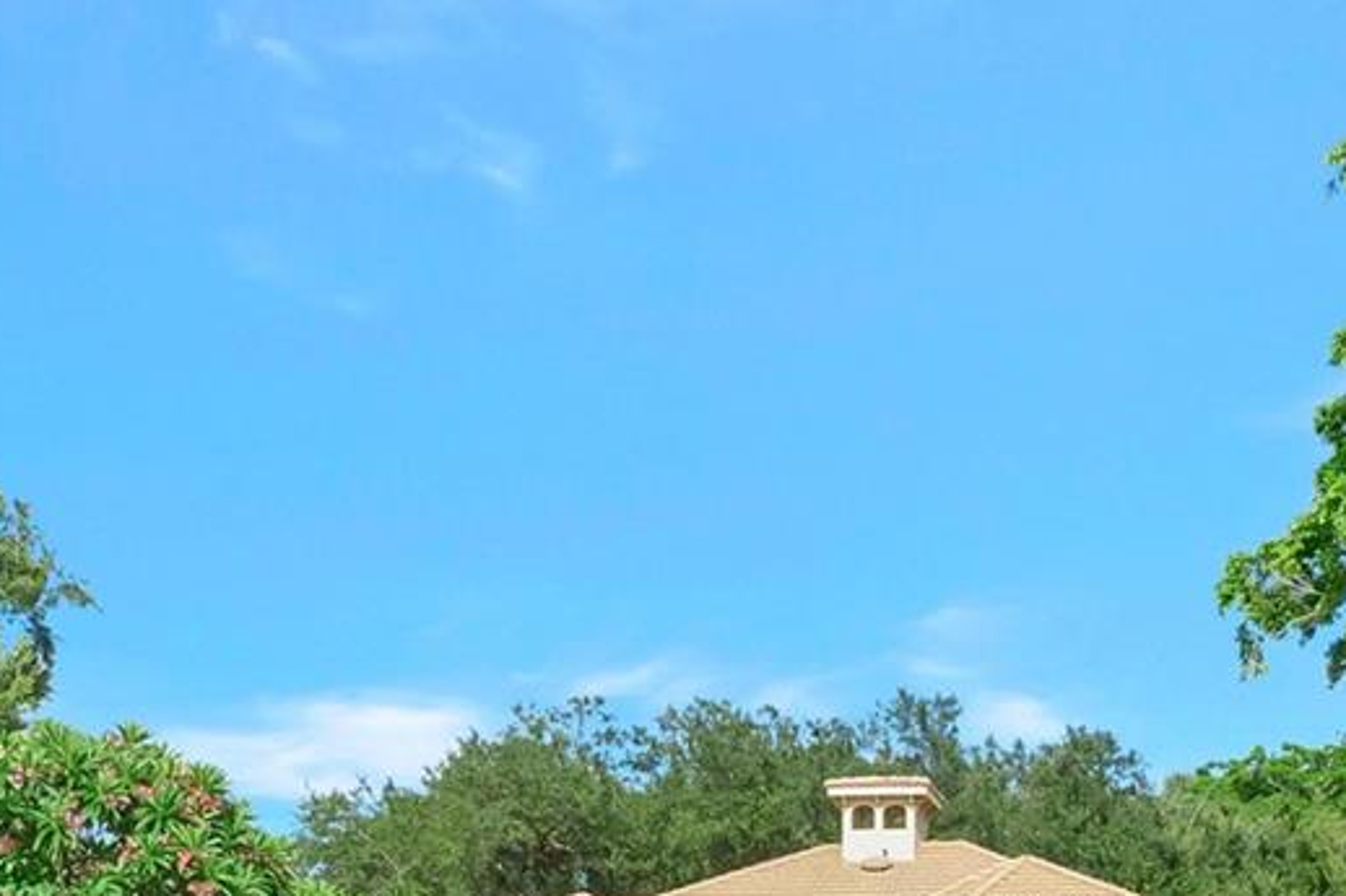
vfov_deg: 18.4
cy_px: 1215
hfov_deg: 29.4
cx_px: 938
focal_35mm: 68
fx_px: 2541
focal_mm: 14.9
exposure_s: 1/8000
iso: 2500
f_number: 8
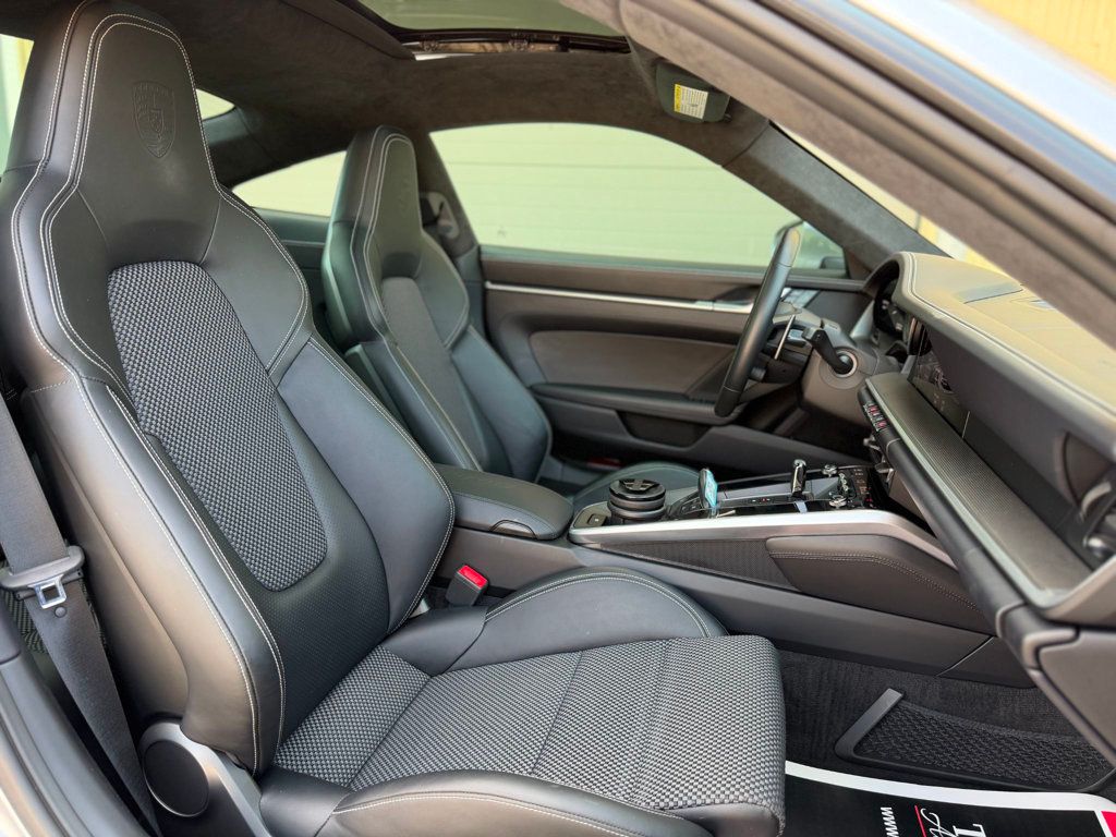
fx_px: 774
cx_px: 558
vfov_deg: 56.8
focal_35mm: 24
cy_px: 418
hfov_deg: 71.6
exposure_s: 1/201
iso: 160
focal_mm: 6.76
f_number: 1.78
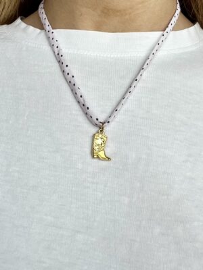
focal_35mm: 30
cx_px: 102
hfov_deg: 46.8
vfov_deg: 60.0
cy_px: 135
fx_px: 235
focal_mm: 2.71
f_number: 2.2
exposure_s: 1/68
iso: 100
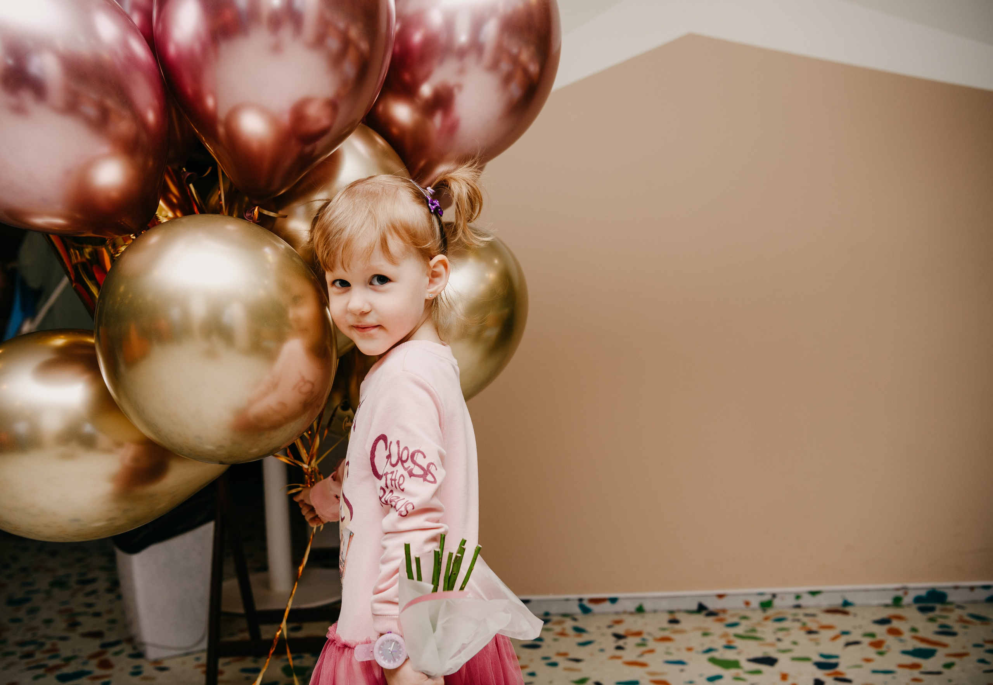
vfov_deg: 33.7
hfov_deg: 47.4
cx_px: 458
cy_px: 328
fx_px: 1130
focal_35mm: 41
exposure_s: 1/160
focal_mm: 38
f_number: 4
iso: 200
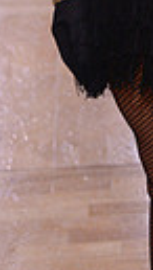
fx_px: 1623
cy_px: -251
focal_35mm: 226
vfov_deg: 9.0
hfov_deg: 5.3
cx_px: 318
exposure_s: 1/250
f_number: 4.5
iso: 1600
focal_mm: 48
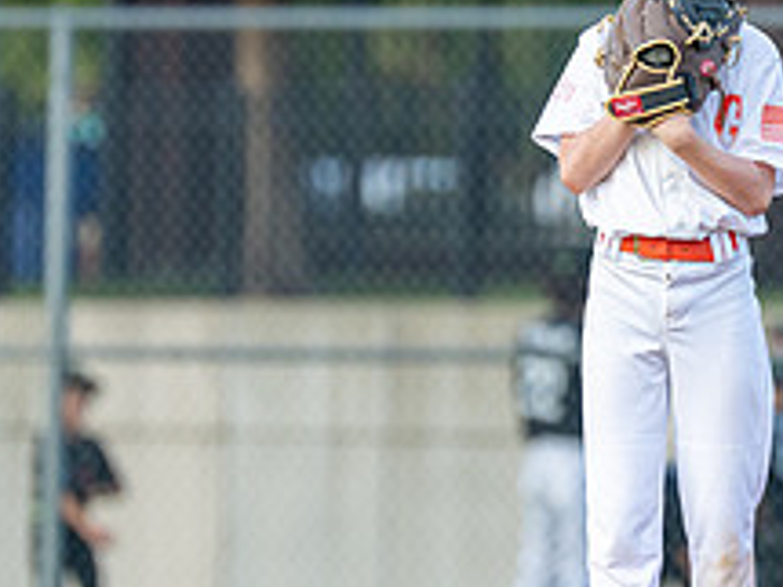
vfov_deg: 2.2
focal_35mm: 678
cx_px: 662
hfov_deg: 2.9
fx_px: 15328
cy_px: 180
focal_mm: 200
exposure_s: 1/2000
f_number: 2.8
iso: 800
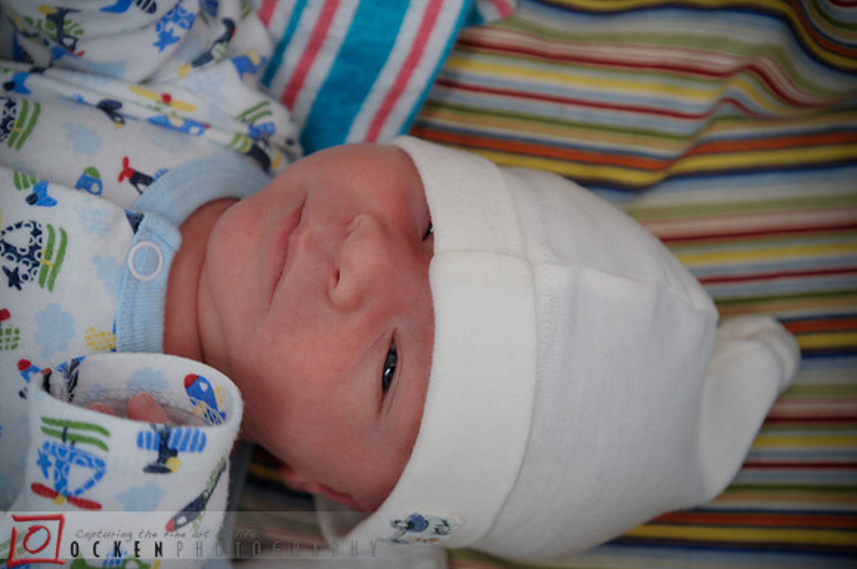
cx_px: 428
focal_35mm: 52
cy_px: 284
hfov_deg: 37.9
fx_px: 1248
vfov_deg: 25.7
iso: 400
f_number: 5
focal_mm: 35
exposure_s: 1/80
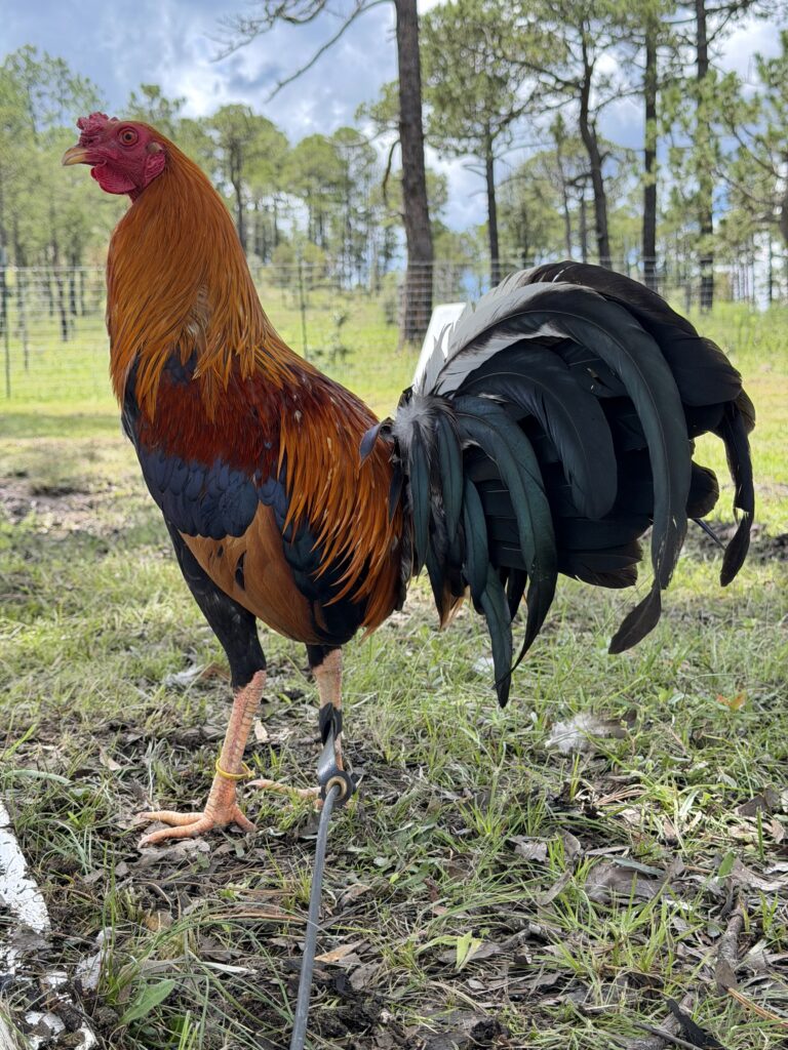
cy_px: 525
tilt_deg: -3.2
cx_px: 394
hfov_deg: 30.3
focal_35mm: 48
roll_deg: +1.1
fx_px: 1457
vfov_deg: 39.7
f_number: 1.78
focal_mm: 6.76
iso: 80
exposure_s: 1/1133
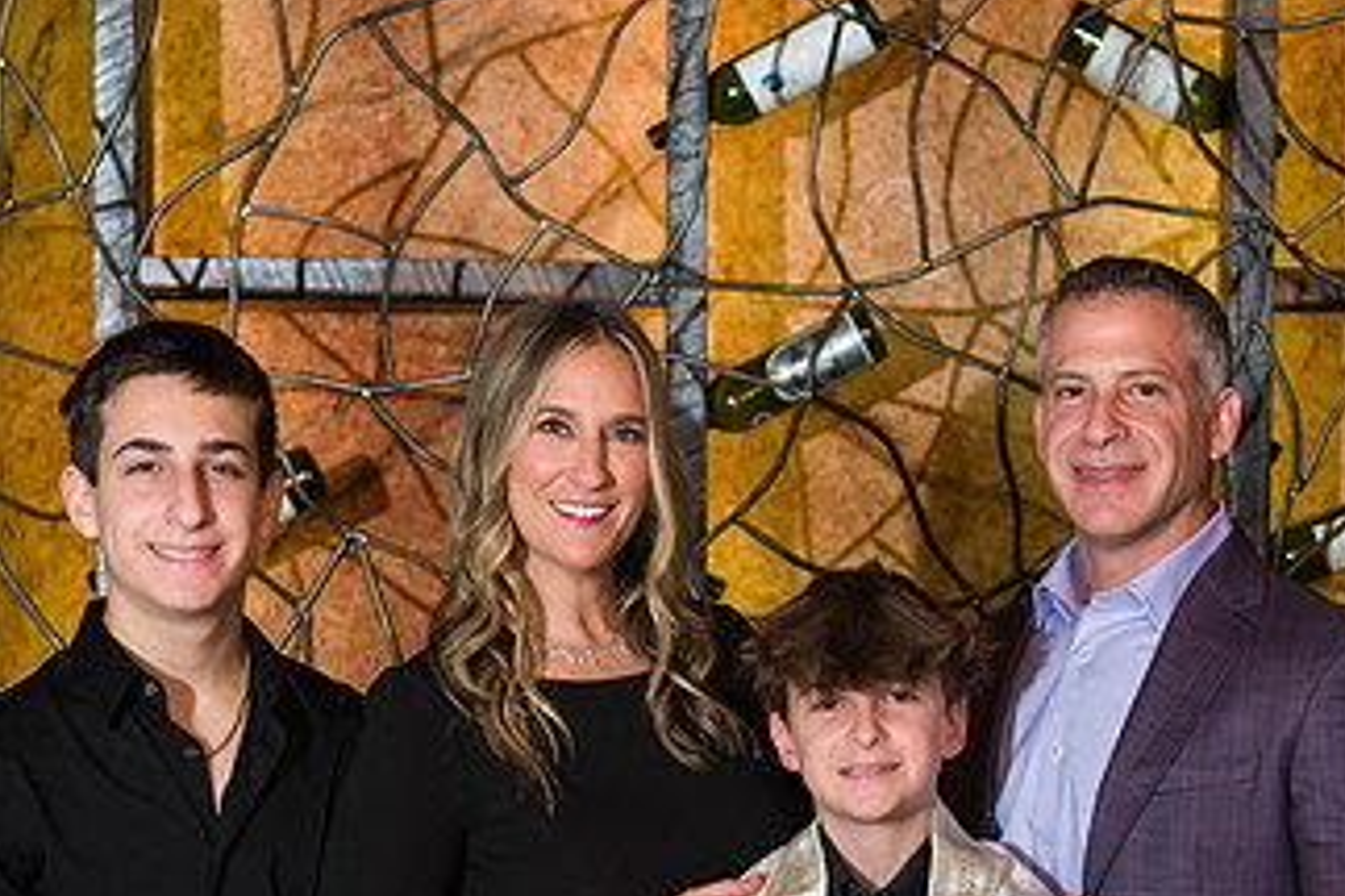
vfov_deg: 12.0
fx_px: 4257
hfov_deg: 17.9
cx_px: 870
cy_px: 741
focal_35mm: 114
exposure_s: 1/200
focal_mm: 60
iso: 1000
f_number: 5
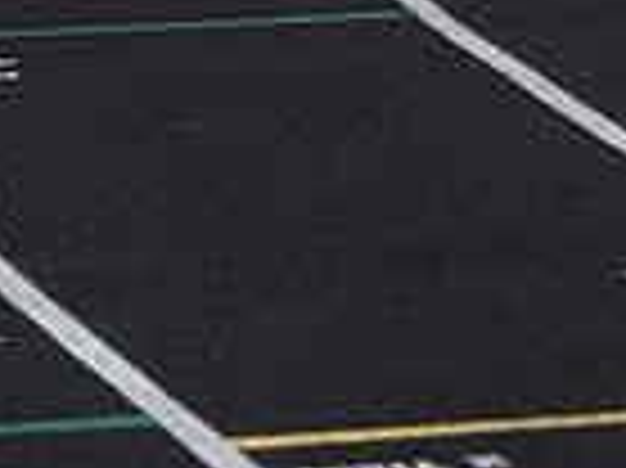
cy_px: -536
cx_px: 158
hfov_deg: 5.2
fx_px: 6920
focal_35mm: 383
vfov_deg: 3.8
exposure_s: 1/1000
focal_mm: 82
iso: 100
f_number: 4.5
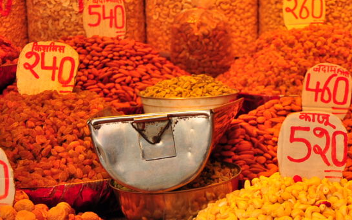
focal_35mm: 80
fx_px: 768
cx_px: 289
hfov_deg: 25.3
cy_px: 176
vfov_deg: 16.2
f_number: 4
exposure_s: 1/250
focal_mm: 28
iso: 200
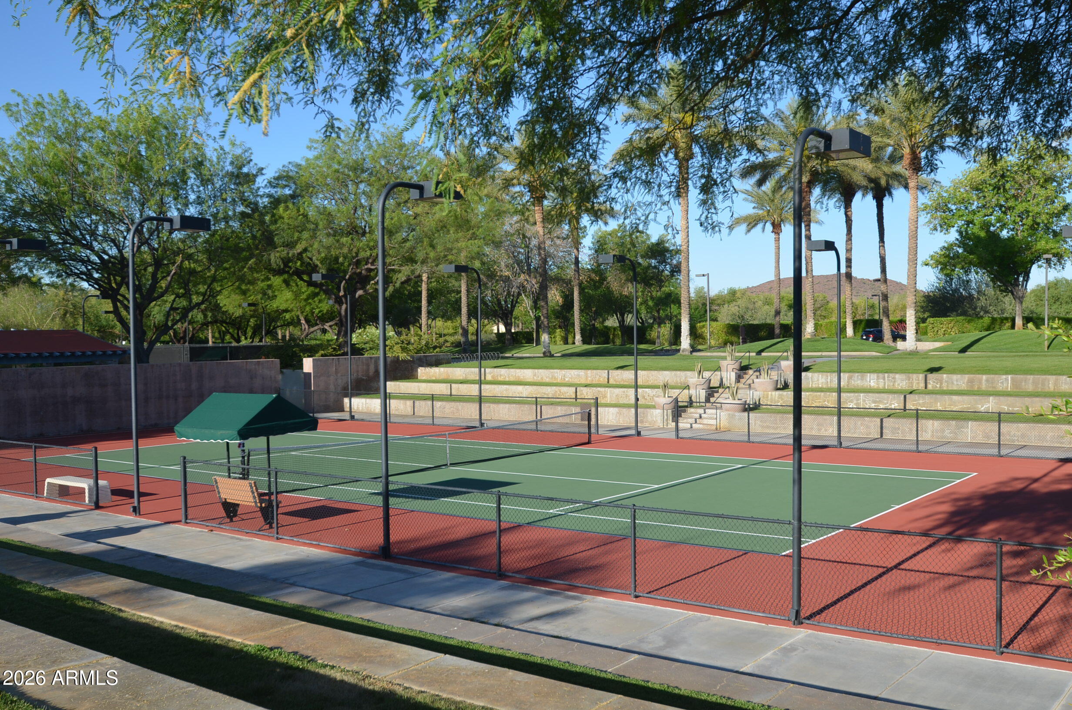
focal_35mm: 36
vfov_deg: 36.7
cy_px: 355
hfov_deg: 53.2
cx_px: 536
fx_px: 1070
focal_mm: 24
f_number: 8
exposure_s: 1/250
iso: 200
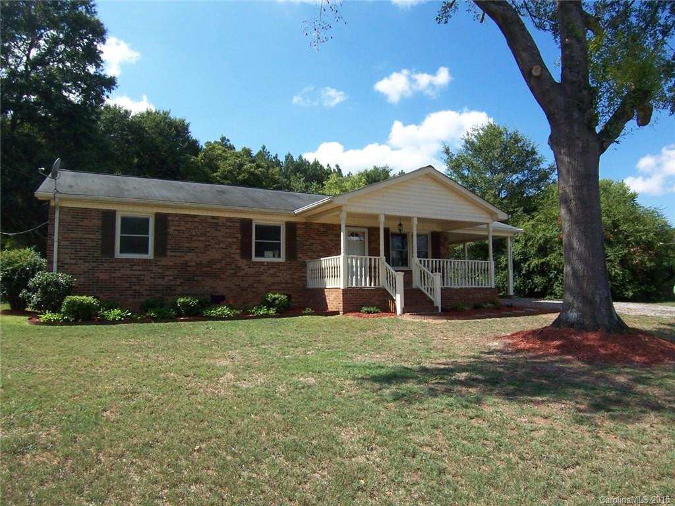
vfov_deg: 58.9
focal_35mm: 23
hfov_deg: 73.9
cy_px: 253
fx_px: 448
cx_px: 338
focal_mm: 3.8
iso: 64
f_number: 5.6
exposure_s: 1/200
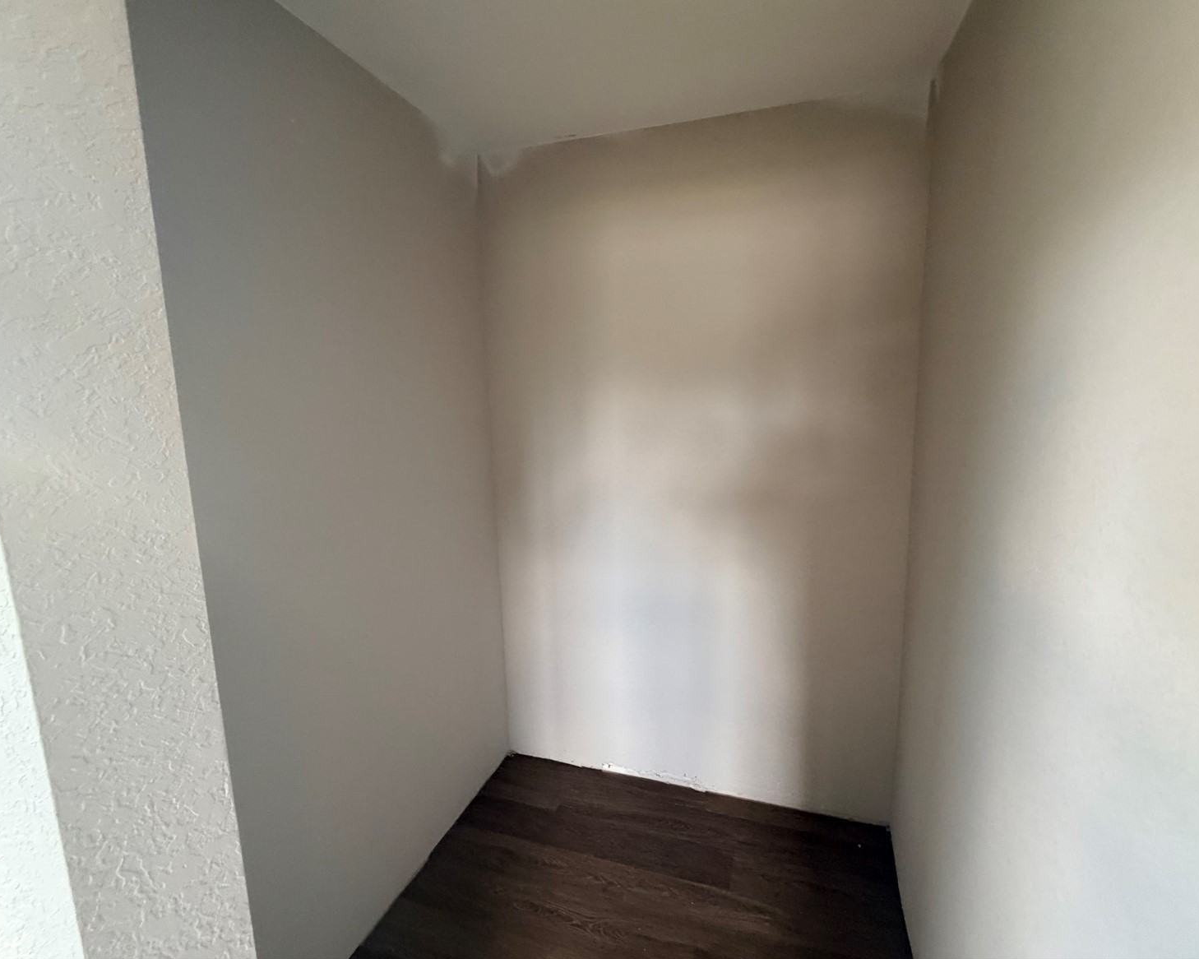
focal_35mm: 15
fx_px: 532
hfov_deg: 96.7
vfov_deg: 84.0
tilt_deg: -7.3
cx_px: 636
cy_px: 467
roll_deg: +0.1
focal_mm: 2.22
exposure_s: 1/64
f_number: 2.2
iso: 320
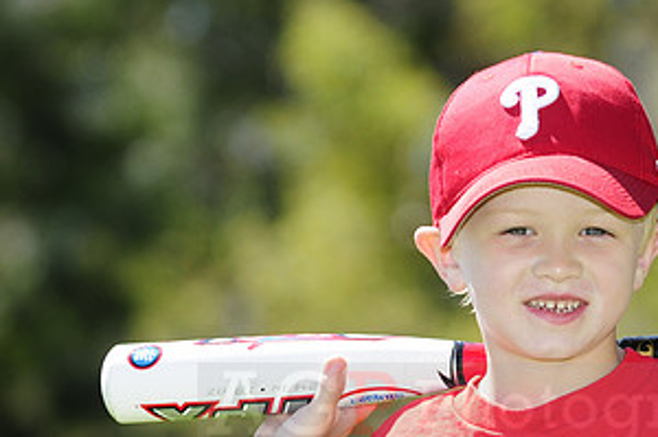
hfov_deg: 6.5
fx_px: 5821
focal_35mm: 319
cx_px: 566
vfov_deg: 4.3
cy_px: 392
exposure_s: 1/1000
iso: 200
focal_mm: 110
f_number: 3.5
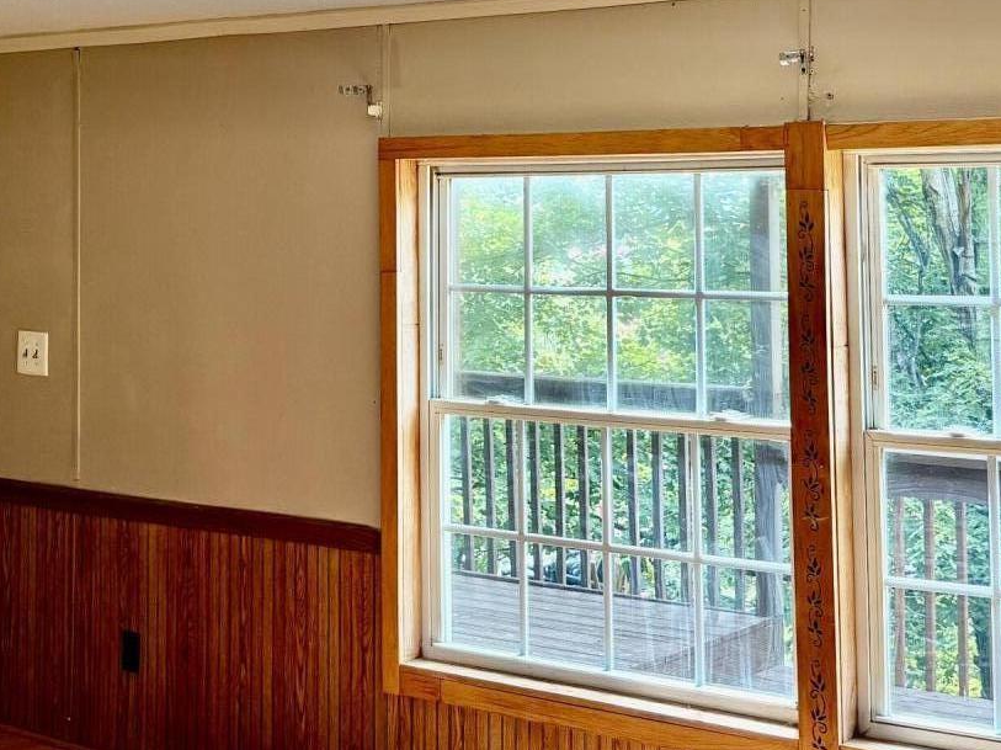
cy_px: 122
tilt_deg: +1.3
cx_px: 454
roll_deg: +0.4
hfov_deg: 30.3
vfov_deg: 22.5
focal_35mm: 64
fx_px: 1850
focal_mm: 5.96
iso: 64
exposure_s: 1/121
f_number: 1.6
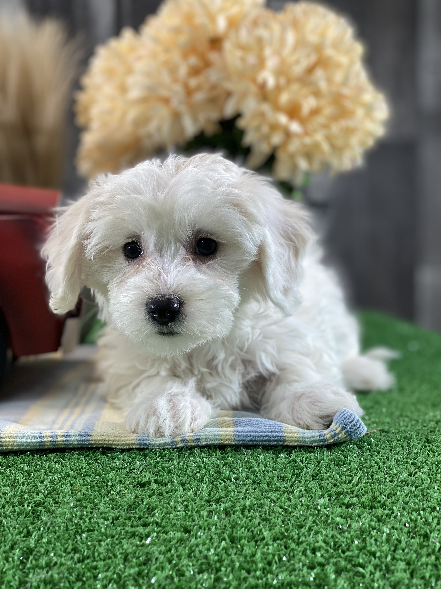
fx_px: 883
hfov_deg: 28.0
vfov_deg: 36.8
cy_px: 294
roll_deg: +1.9
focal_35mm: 52
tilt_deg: -4.4
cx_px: 220
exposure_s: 1/120
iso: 32
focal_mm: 6
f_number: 2
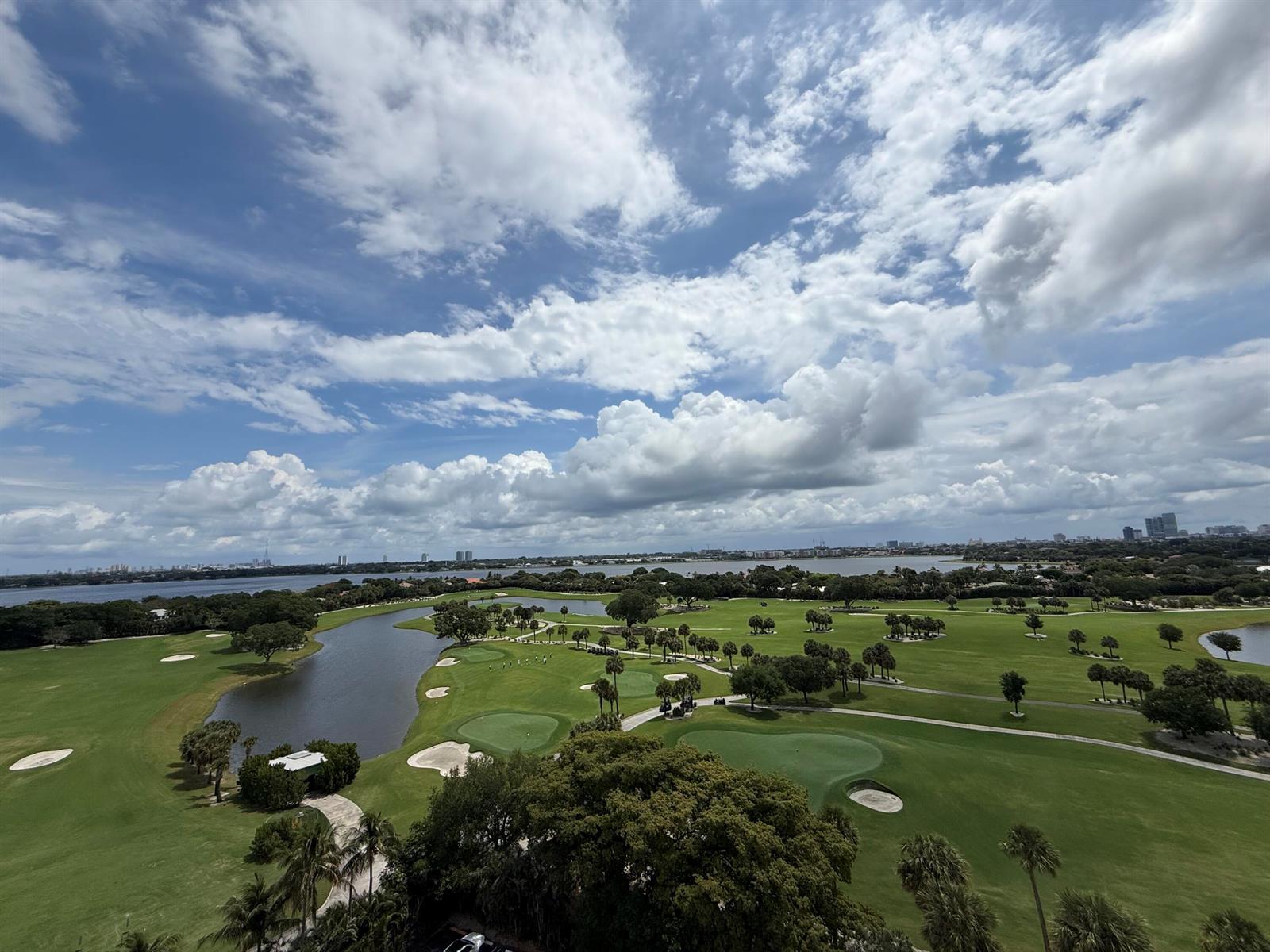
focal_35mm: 14
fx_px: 514
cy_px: 476
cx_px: 635
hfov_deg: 102.1
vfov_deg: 85.7
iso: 40
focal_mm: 2.22
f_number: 2.2
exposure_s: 1/6173
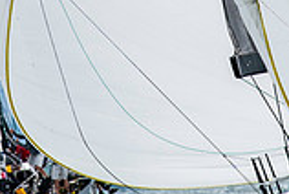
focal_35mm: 1648
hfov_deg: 1.2
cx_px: 115
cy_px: -135
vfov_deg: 0.8
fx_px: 13255
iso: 400
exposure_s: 1/2000
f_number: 5.6
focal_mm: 300
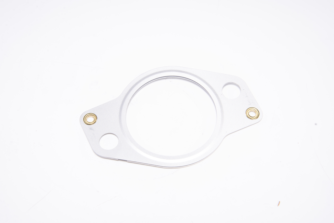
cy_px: 112
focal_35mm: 75
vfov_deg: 18.2
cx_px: 167
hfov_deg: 27.0
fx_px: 696
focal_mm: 75
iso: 100
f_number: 14
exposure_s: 1/100
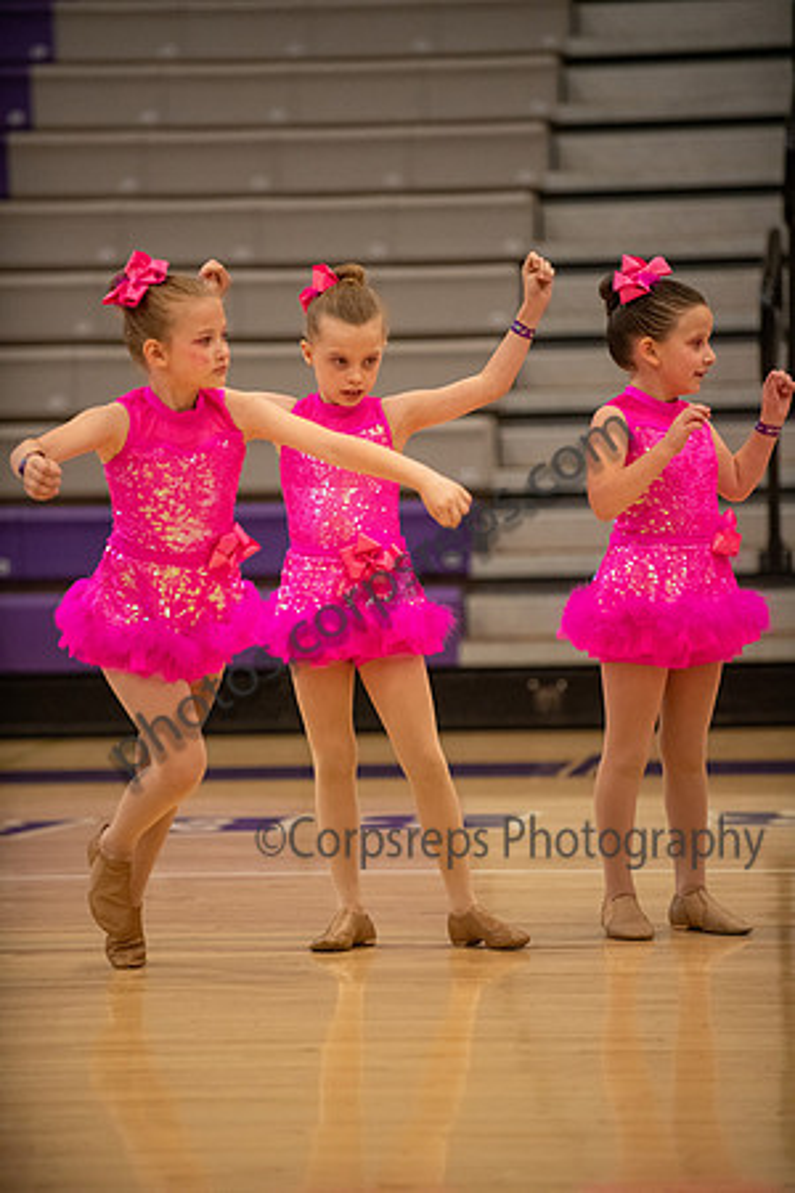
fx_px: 6624
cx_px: 398
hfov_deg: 6.9
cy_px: 596
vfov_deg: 10.3
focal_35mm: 200
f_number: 2.8
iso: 3200
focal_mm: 200
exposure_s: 1/640
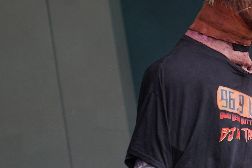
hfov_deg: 6.4
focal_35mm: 323
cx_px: 258
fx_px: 2261
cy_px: 84
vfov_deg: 4.3
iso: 250
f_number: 4
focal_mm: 105
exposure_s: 1/125
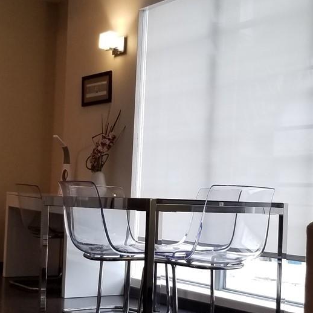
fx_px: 726
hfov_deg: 24.3
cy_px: 205
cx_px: 159
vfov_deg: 24.2
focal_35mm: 71
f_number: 1.7
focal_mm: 4.25
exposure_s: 1/60
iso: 100
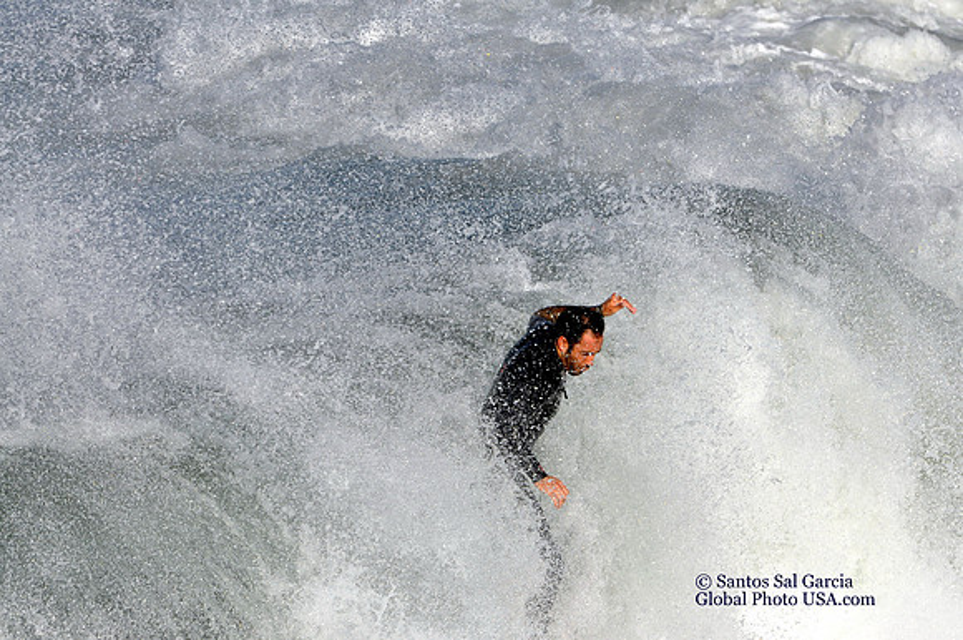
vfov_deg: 4.6
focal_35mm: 300
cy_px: 320
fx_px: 8014
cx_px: 482
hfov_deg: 6.9
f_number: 8
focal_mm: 200
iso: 200
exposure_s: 1/1000
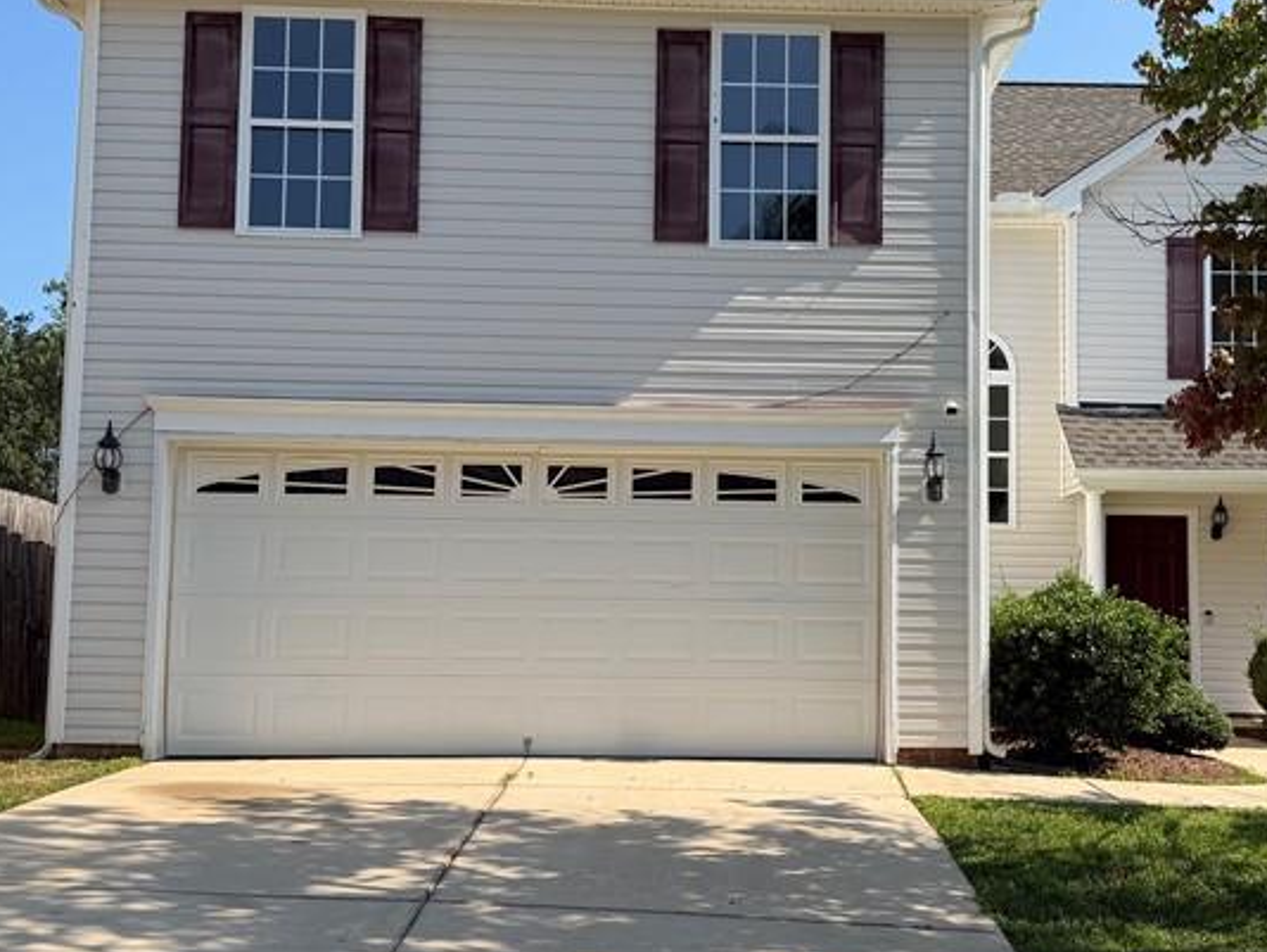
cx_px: 747
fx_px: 1684
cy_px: 449
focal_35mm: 46
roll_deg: -0.3
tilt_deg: +5.5
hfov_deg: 41.1
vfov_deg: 31.5
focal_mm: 6.76
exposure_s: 1/3953
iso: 80
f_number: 1.78
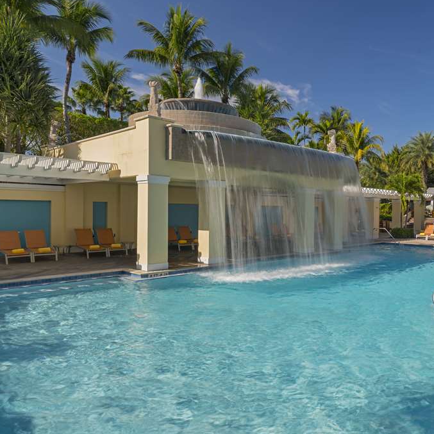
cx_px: 318
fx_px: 383
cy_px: 216
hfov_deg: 56.6
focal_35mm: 27
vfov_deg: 59.1
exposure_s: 1/8
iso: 100
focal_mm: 21
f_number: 11
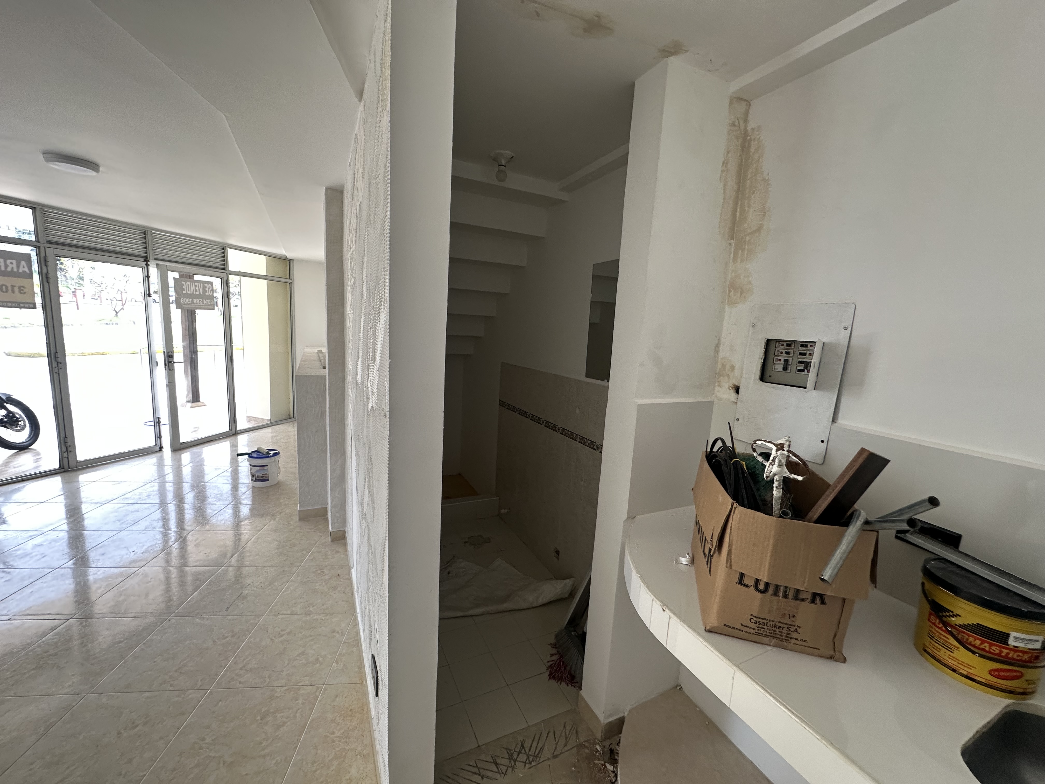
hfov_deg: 102.1
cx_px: 522
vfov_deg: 85.7
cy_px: 392
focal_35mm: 14
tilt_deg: -8.5
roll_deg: -3.3
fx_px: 423
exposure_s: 1/99
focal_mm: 2.22
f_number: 2.2
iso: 100
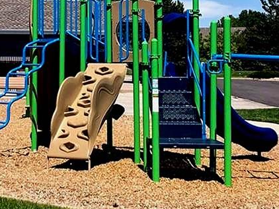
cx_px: 69
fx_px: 855
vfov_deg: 13.7
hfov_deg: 18.4
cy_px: -28
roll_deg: -0.8
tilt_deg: +8.0
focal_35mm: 106
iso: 20
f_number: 1.8
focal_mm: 3.99
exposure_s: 1/1600
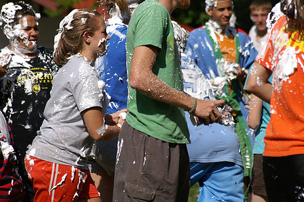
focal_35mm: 375
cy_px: 97
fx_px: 3165
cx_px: 151
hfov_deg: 5.5
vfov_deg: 3.7
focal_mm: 200
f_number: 6.3
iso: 100
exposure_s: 1/1000
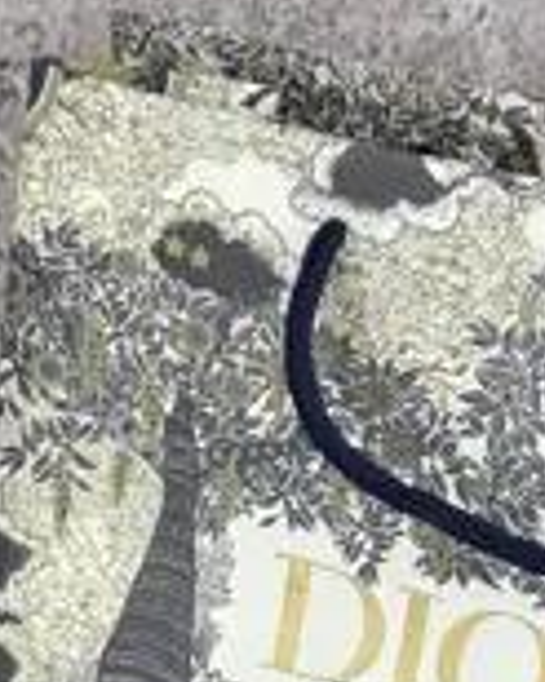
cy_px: 1023
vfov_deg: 12.6
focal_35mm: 146
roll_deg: -1.2
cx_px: -27
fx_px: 2947
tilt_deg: -37.5
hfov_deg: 10.5
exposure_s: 1/305
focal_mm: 6.76
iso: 64
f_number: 1.78
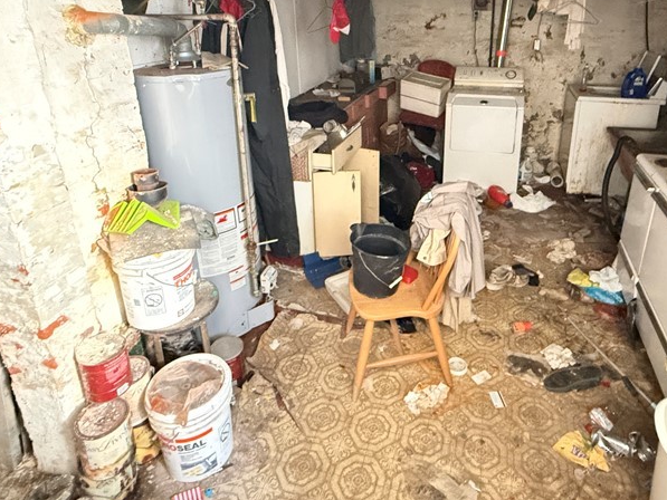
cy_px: 140
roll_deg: +0.9
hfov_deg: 71.3
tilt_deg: -16.0
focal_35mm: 24
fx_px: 463
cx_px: 378
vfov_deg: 54.8
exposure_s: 1/15
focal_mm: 2.22
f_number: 2.2
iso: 3200
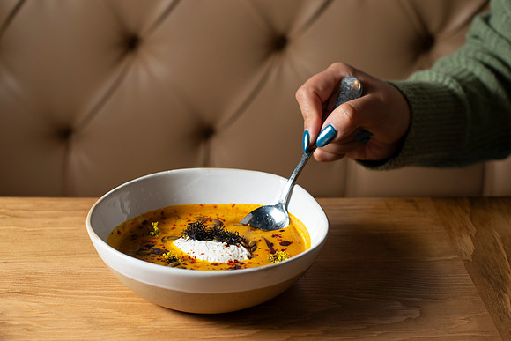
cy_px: 181
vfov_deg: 25.3
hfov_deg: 37.2
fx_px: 759
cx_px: 239
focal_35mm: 53
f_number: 4
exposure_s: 1/200
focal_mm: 50
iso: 200
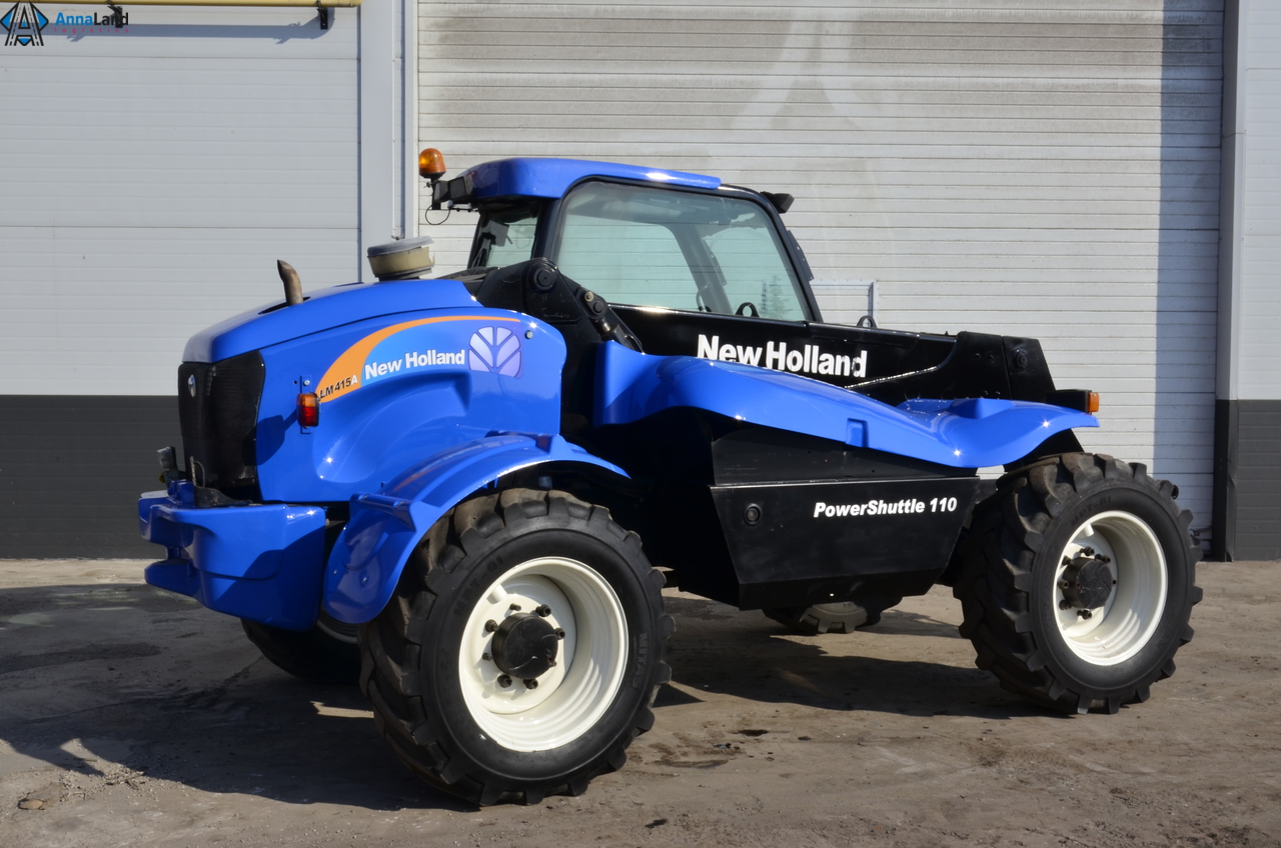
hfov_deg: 51.4
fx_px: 1332
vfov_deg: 35.3
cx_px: 640
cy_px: 424
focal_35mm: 38
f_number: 25
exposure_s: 1/40
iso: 125
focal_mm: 25
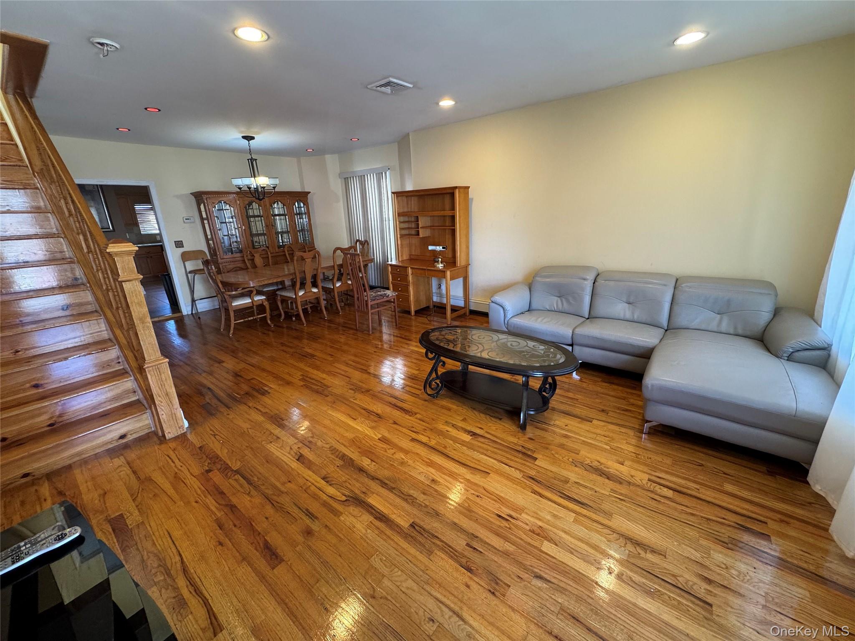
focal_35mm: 14
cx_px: 428
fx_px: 346
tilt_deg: -18.4
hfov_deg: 102.1
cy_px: 320
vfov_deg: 85.7
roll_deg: +1.8
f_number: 2.2
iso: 200
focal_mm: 2.22
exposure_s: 1/60
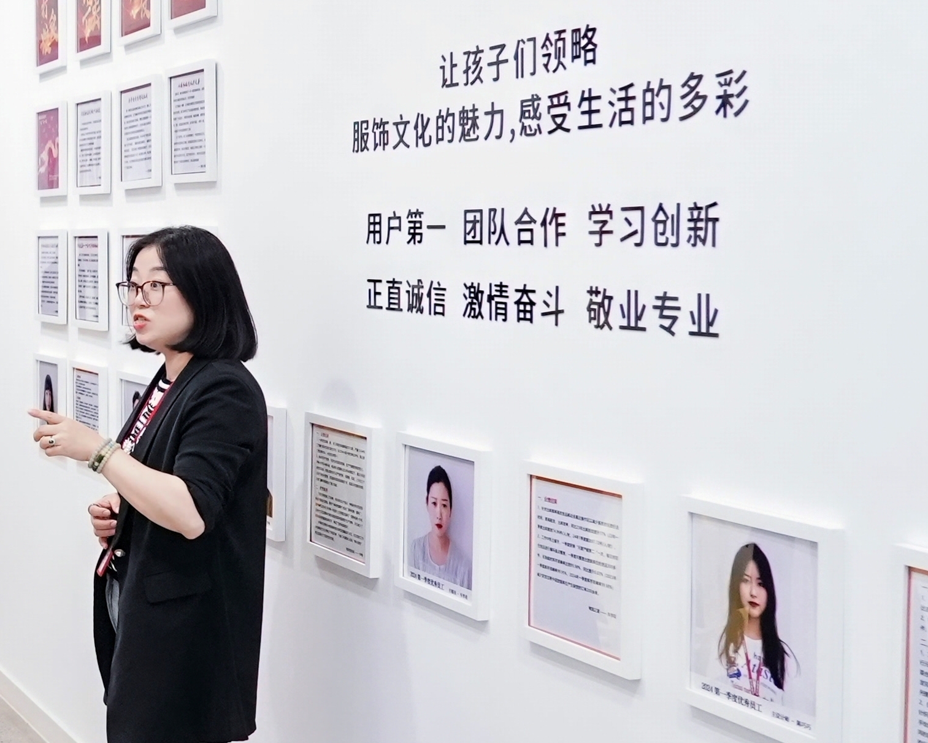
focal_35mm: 61
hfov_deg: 27.1
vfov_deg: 24.9
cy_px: 289
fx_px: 1676
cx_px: -202
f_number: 4
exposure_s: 1/200
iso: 6400
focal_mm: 24
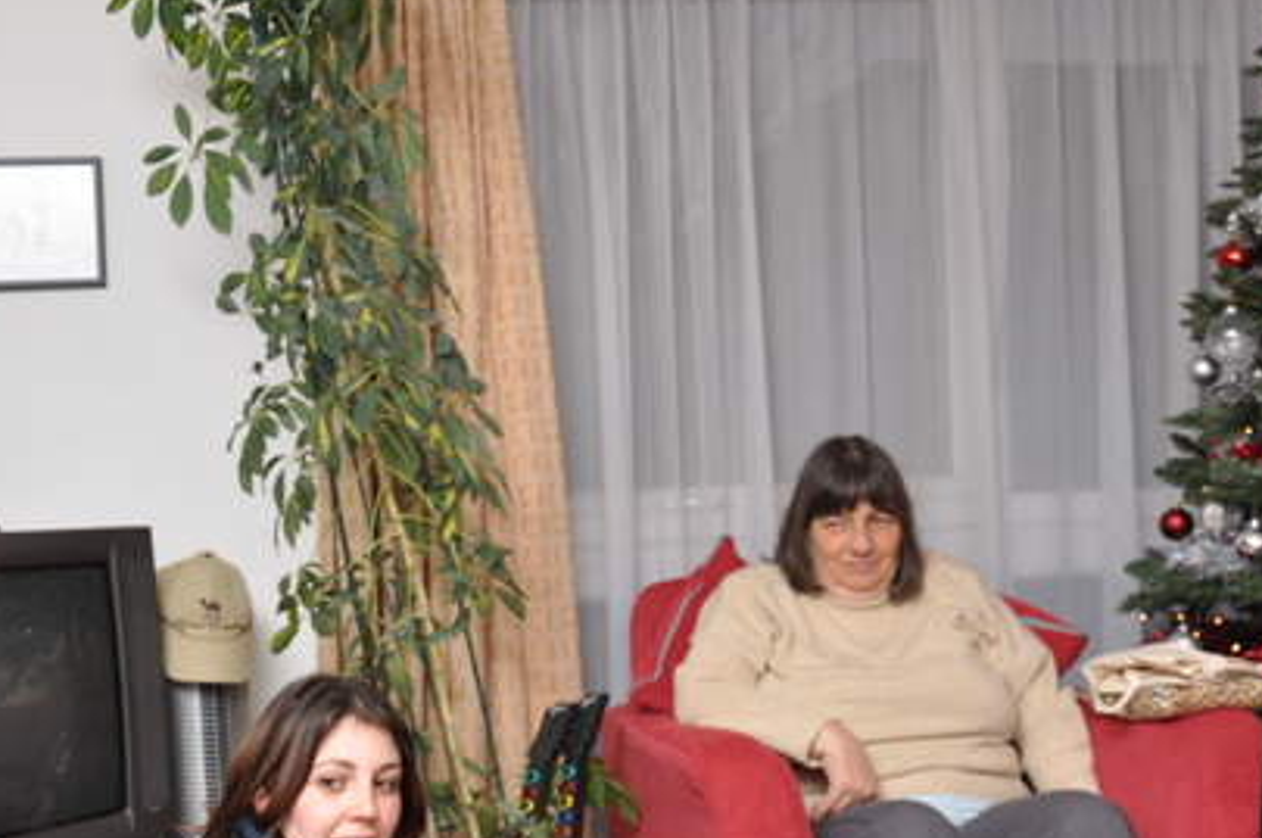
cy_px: 646
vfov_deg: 26.6
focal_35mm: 50
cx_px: 405
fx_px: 1743
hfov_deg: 39.3
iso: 640
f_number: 5.6
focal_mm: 21
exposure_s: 1/200
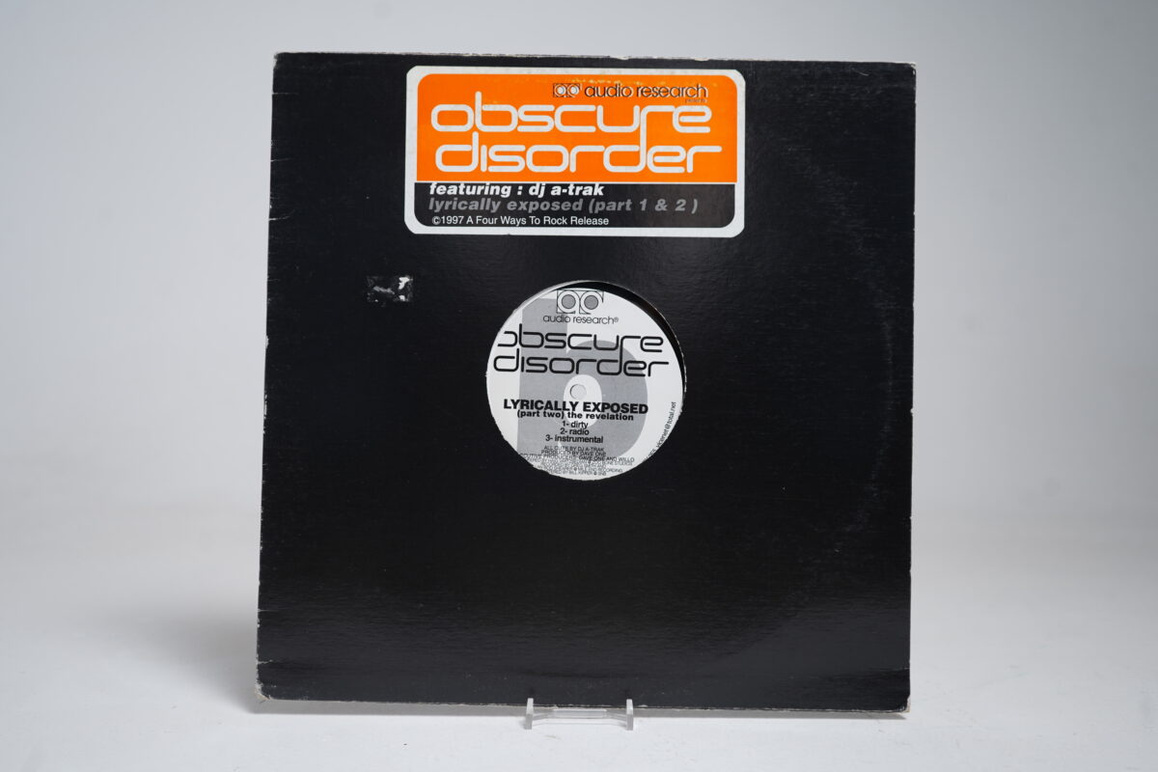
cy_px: 386
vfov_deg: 40.0
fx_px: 1061
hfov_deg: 57.2
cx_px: 579
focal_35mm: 33
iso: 64
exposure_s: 1/8
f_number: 5
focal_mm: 33
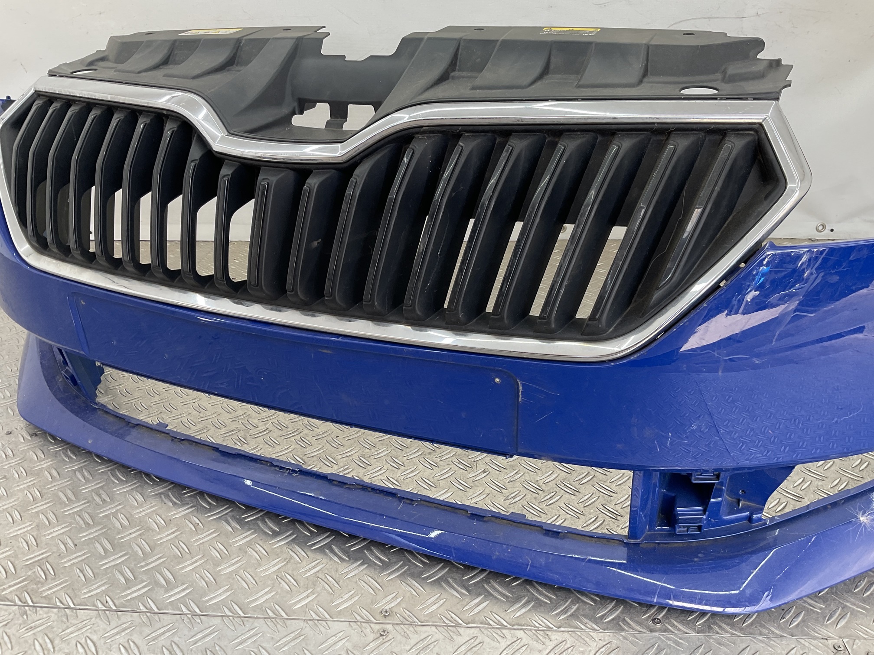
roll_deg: +0.2
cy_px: 328
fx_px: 732
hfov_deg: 61.7
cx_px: 437
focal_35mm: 29
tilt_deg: -26.5
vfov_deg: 48.2
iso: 32
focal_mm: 3
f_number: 1.8
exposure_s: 1/100
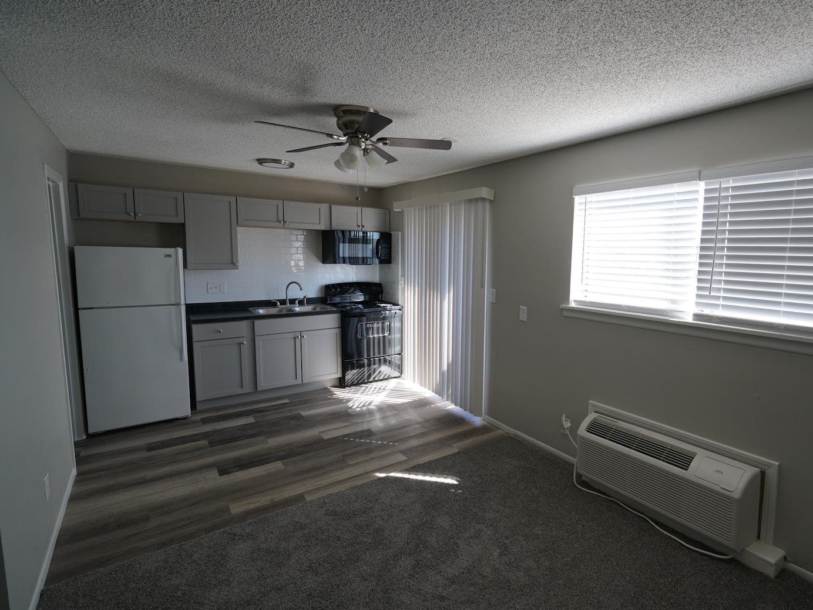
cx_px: 473
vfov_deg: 71.6
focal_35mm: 18
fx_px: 423
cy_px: 299
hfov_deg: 87.0
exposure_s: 1/60
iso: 250
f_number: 5.6
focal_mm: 16
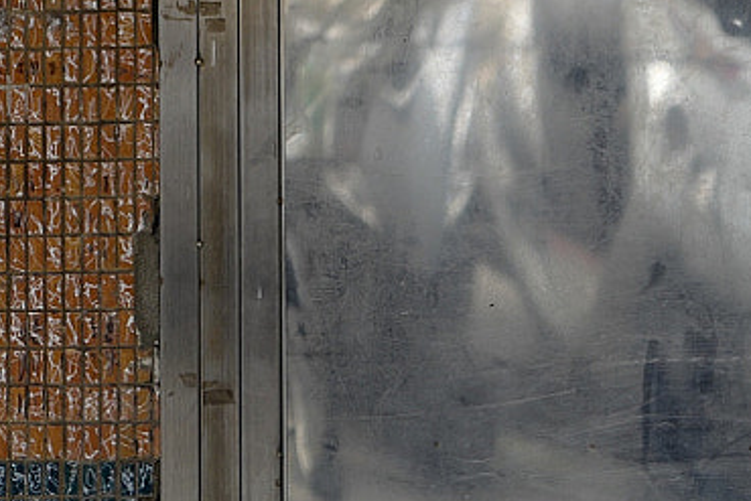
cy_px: -316
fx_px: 2525
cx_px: 99
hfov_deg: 16.7
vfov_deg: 10.8
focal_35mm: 121
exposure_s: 1/320
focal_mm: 28
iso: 100
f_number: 1.7
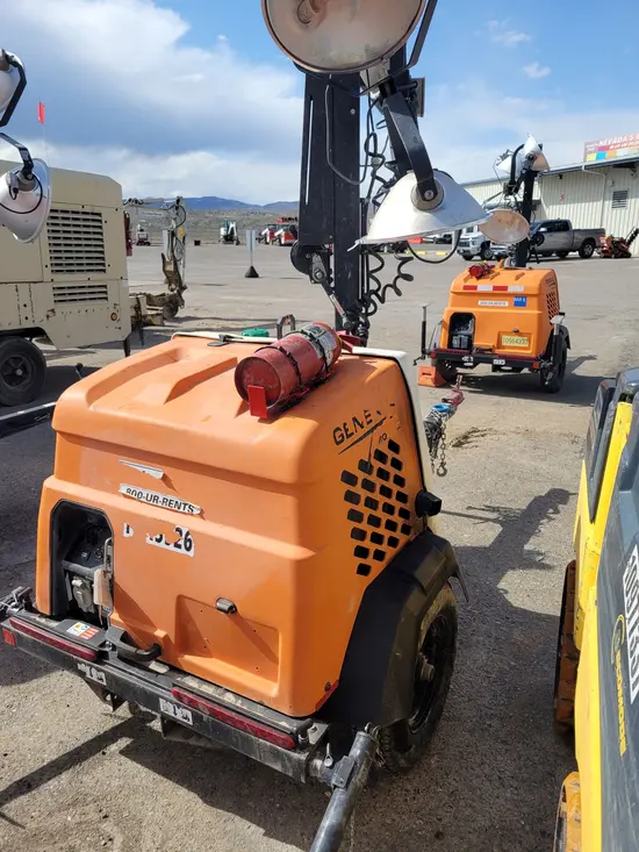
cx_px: 320
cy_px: 426
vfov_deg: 67.3
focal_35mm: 26
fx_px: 640
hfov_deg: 53.1
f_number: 1.8
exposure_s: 1/2246
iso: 40
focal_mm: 5.4
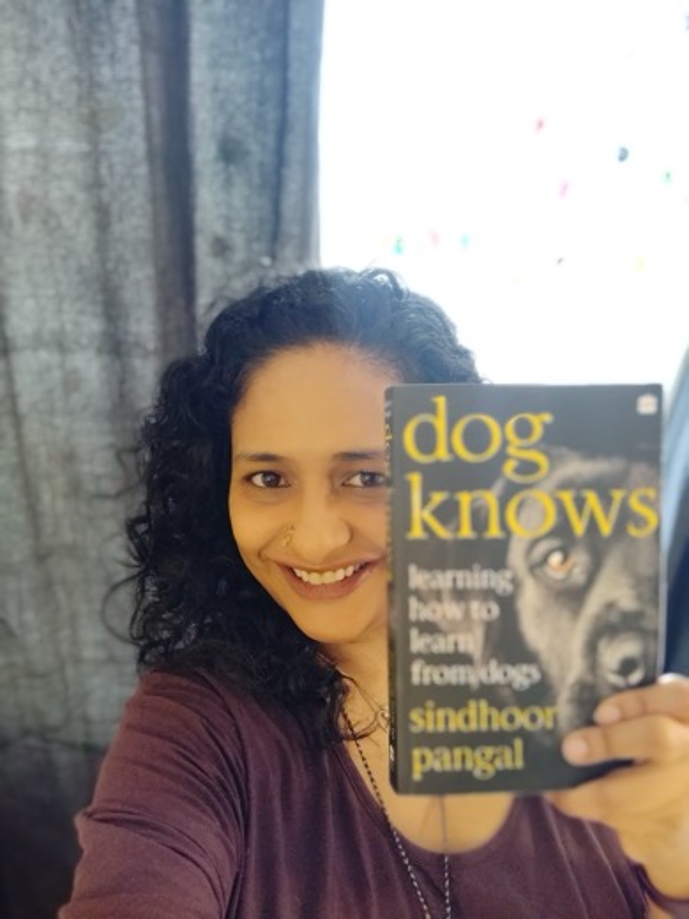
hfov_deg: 66.0
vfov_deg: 81.7
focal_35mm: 20
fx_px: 531
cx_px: 344
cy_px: 460
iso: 1000
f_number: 2
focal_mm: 3.48
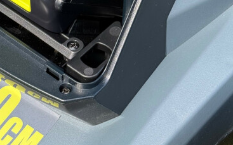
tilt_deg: -39.0
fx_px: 705
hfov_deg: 18.8
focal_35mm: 111
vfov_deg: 11.4
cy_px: -65
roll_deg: -0.7
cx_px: 96
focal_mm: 6.76
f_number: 1.78
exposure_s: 1/572
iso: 64
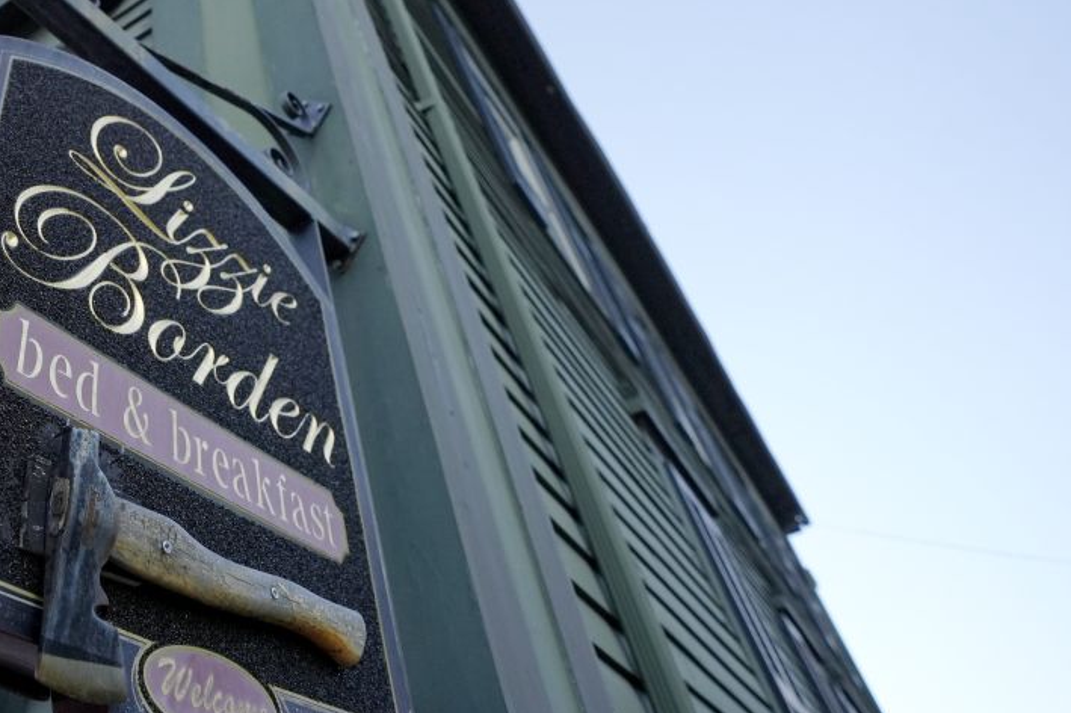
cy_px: 134
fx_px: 833
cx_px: 160
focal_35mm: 28
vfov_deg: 44.0
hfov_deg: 58.5
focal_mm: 16
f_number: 3.5
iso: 800
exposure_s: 1/1250
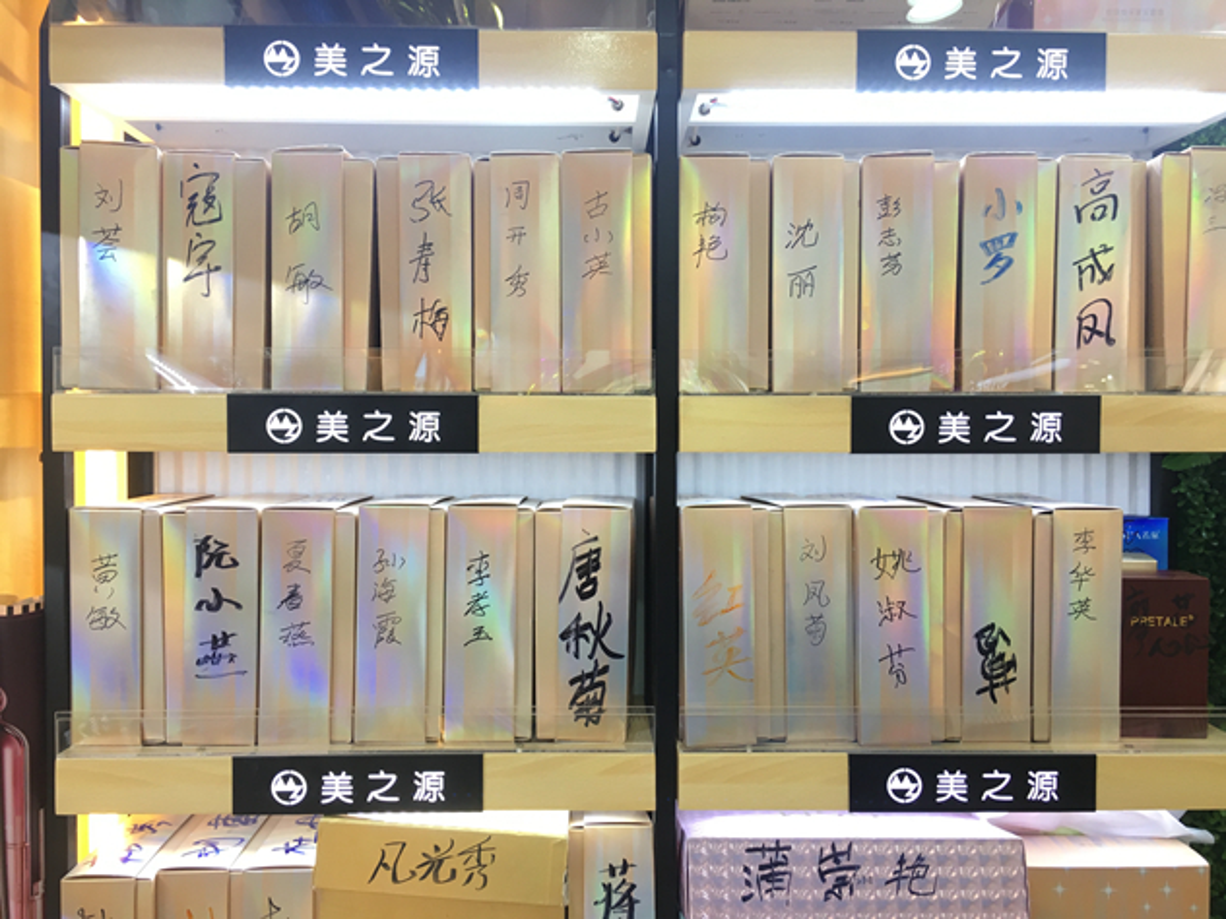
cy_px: 460
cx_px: 613
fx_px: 1027
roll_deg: +0.2
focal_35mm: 29
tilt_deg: -0.8
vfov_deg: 48.2
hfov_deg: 61.7
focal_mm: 4.15
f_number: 2.2
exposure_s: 1/33
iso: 25
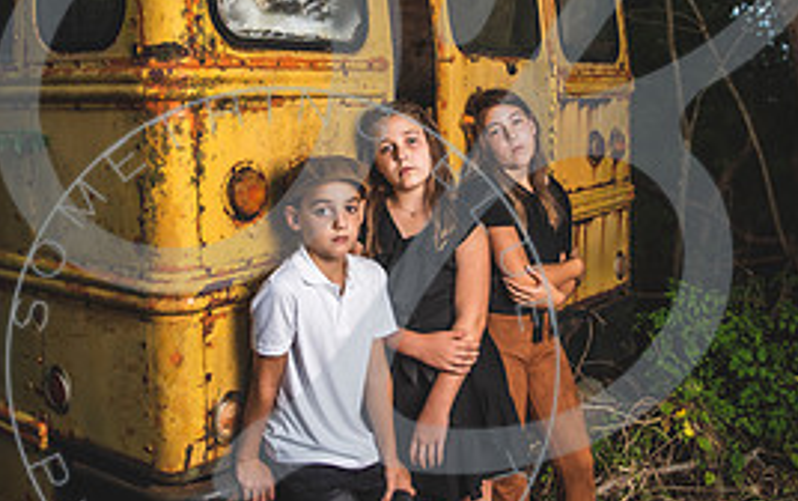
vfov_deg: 30.9
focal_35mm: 41
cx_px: 417
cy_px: 137
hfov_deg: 48.2
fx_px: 892
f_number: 2.8
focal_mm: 24
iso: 100
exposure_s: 1/160
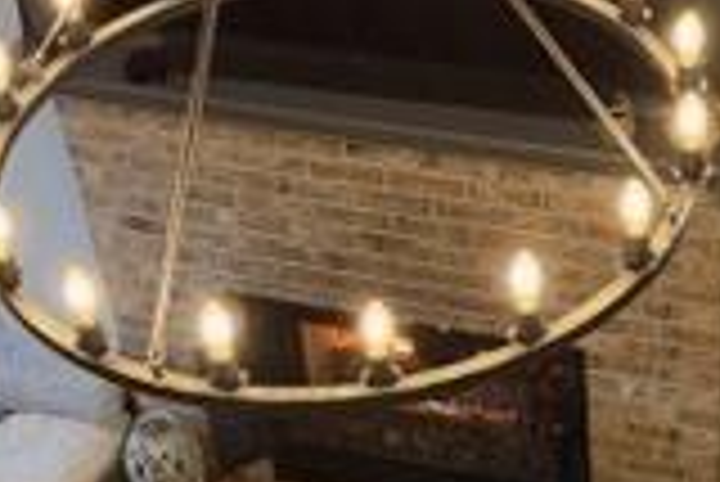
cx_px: 454
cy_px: 568
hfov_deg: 20.3
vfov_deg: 13.4
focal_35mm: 100
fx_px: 2002
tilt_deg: -47.2
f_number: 1.48
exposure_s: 1/60
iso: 250
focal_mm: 6.93
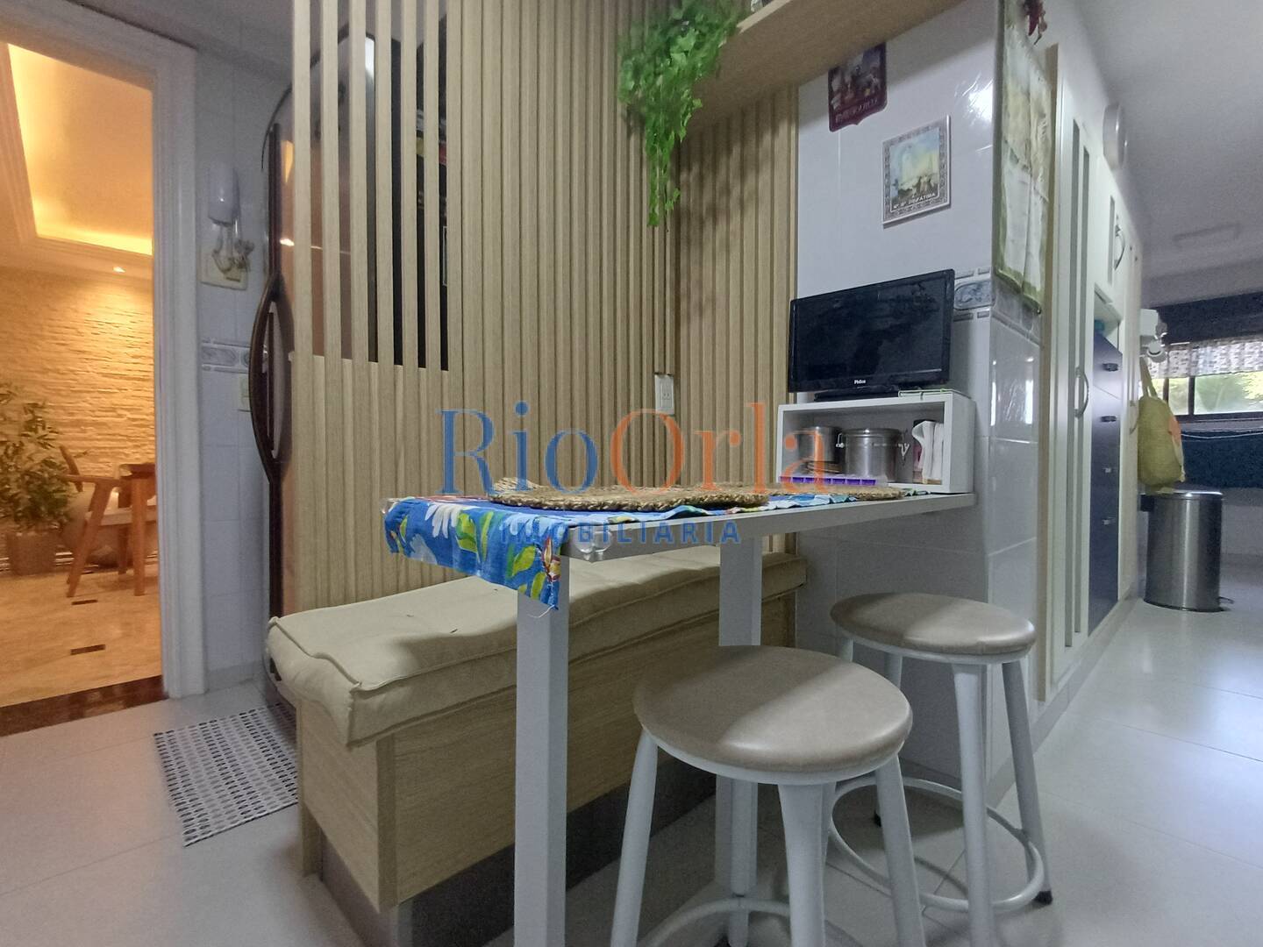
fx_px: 584
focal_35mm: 16
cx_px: 632
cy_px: 474
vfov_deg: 78.1
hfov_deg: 94.5
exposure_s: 1/30
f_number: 2.2
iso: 250
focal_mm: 1.64
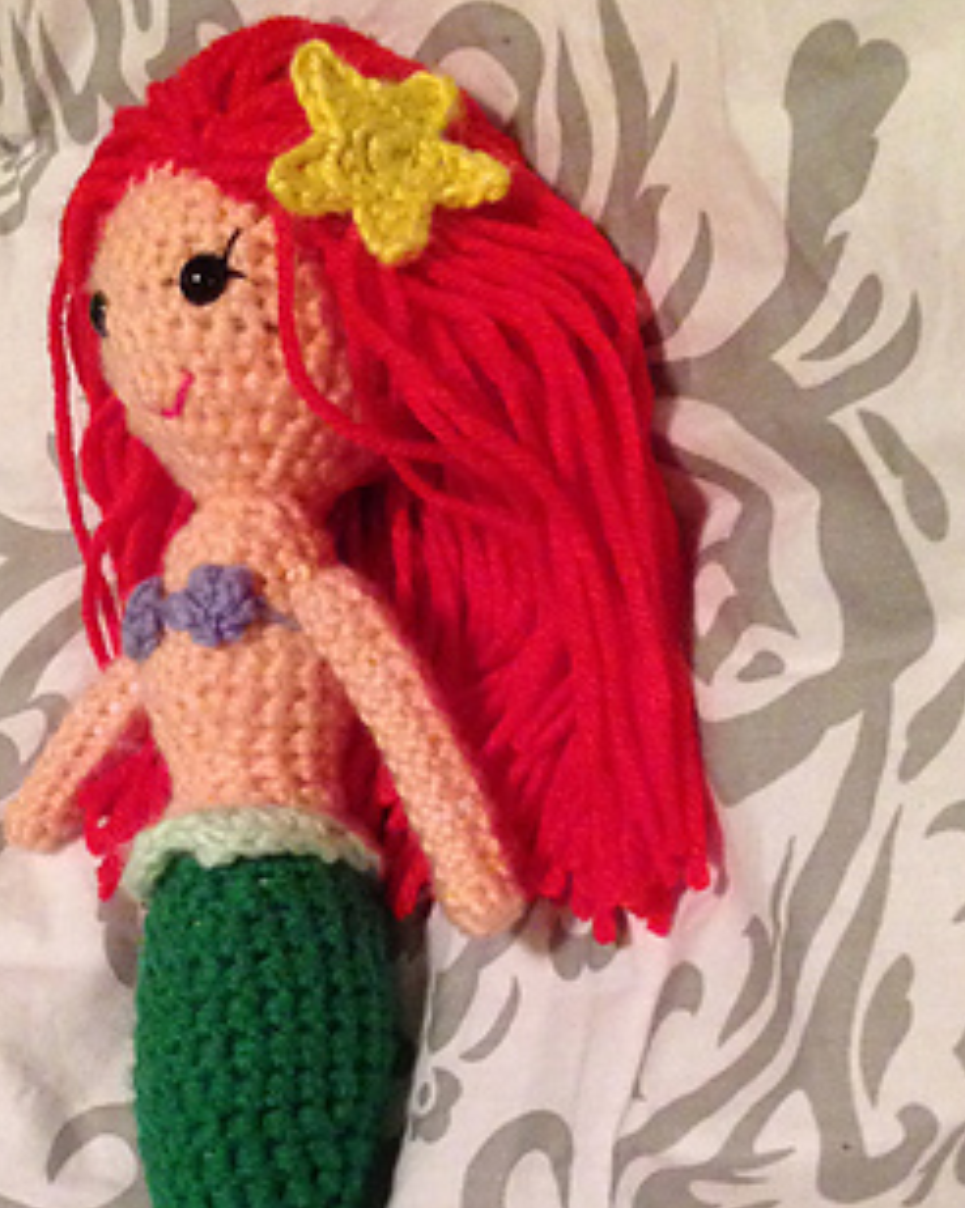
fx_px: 2394
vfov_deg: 28.0
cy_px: 871
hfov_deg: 22.6
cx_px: 235
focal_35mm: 67
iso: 500
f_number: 2.4
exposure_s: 1/15
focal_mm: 4.12
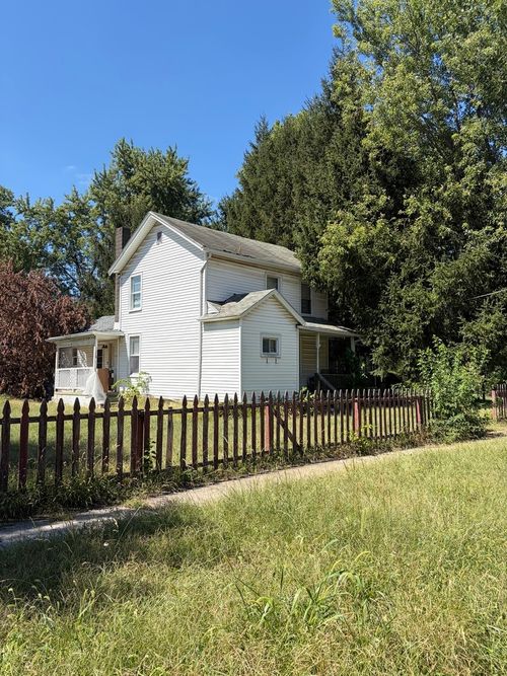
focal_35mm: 26
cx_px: 254
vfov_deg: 67.3
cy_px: 338
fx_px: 508
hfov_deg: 53.0
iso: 50
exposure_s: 1/2538
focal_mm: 5.96
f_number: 1.6
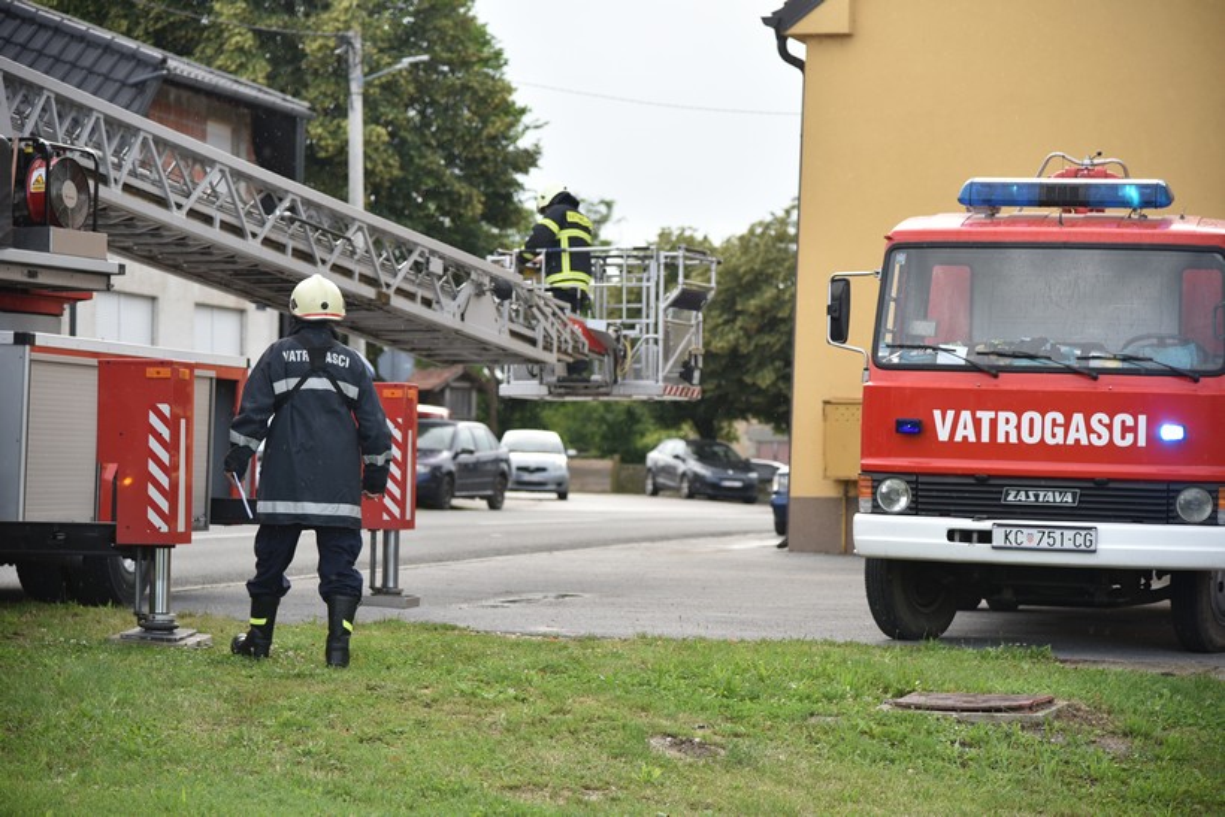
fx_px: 3233
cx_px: 612
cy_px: 408
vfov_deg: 14.4
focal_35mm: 95
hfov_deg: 21.5
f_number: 4
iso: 320
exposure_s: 1/500
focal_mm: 95
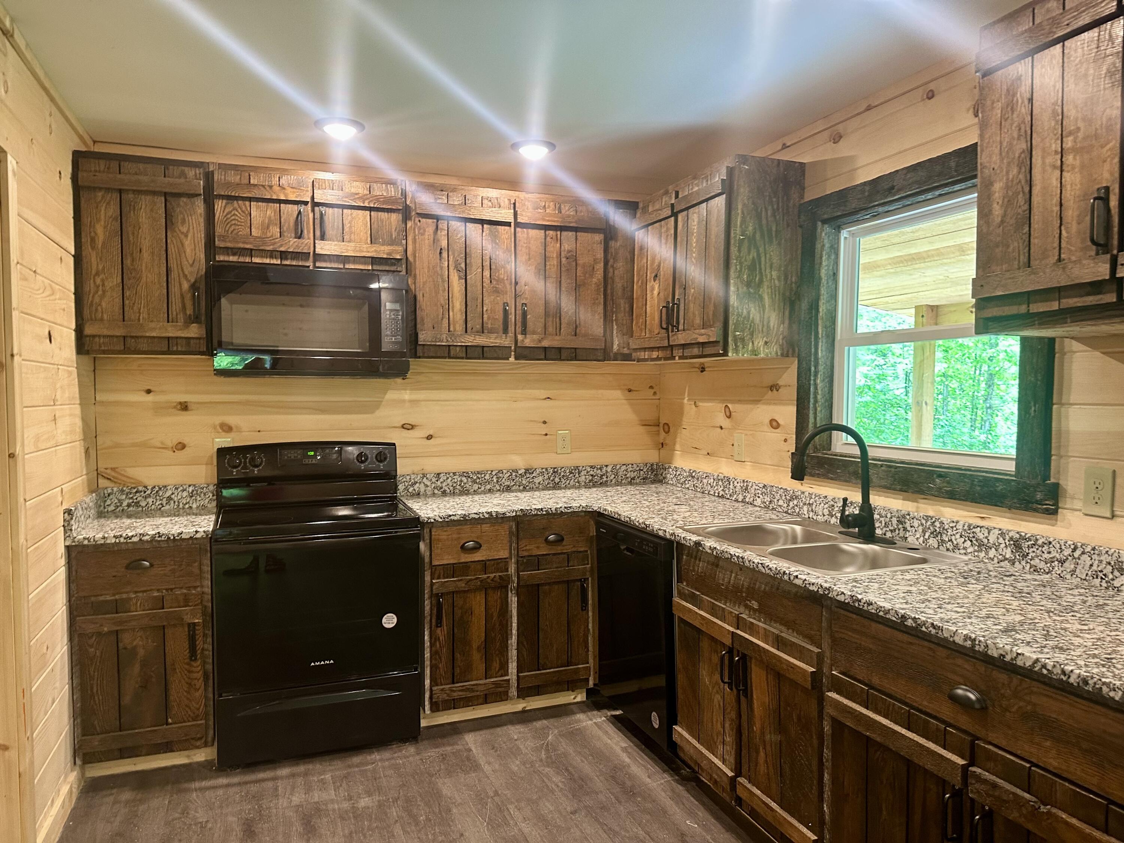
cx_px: 562
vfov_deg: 56.8
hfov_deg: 71.6
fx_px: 779
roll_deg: -1.6
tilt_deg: -3.1
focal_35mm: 24
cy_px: 422
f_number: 1.78
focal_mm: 6.86
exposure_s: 1/60
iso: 250
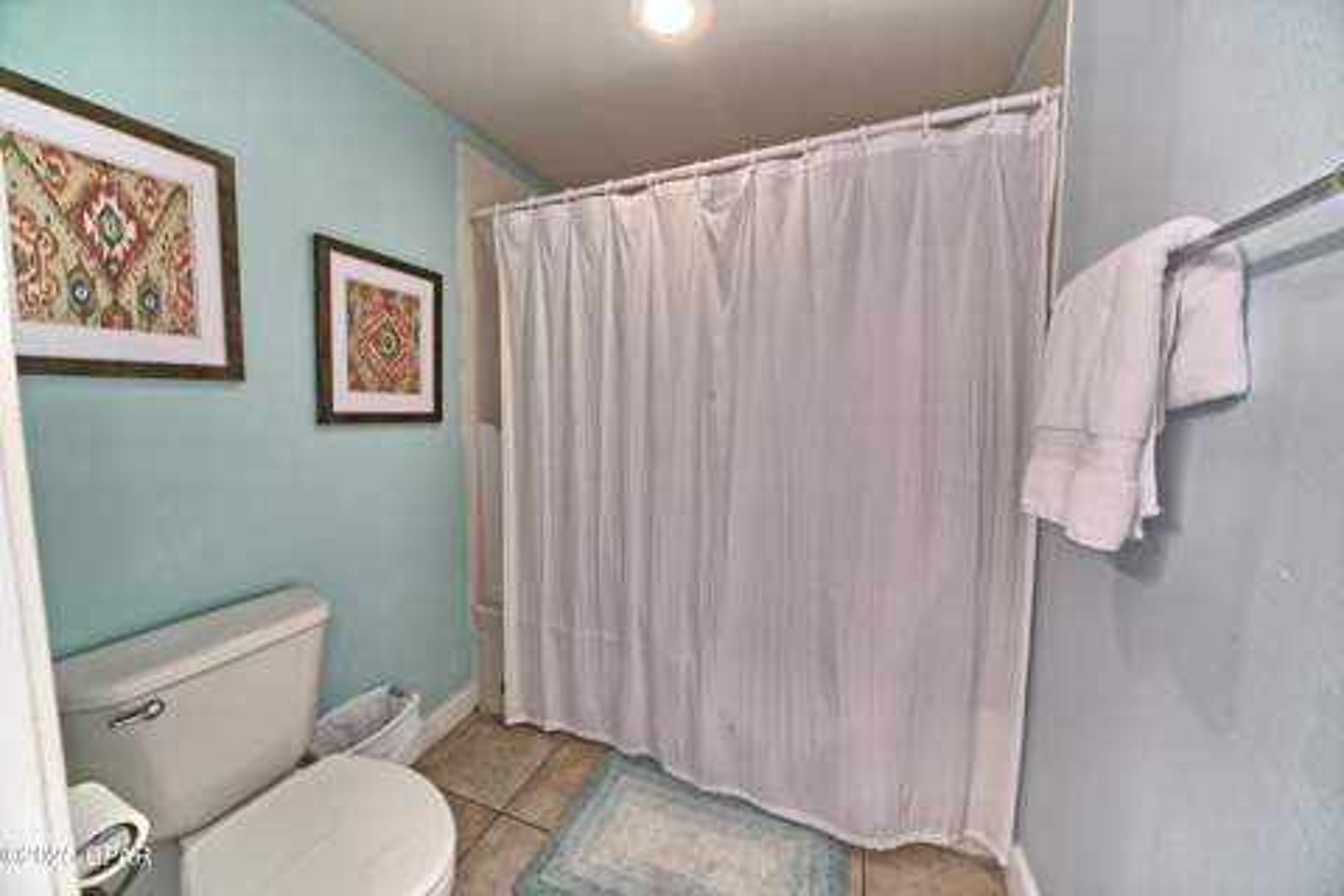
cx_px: 672
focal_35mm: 12
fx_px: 448
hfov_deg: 112.6
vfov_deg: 90.0
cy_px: 448
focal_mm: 12
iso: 500
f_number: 8
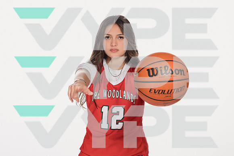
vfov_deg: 16.2
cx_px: 119
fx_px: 549
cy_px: 74
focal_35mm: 84
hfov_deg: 24.1
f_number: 6.3
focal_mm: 70
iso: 640
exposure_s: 1/250
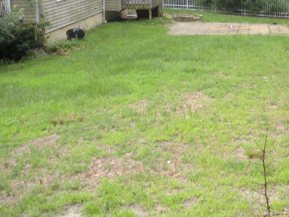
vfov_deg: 21.4
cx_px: 234
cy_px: 18
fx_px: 559
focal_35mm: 67
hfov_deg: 28.3
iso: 64
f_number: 3.5
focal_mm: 6.3
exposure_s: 1/100
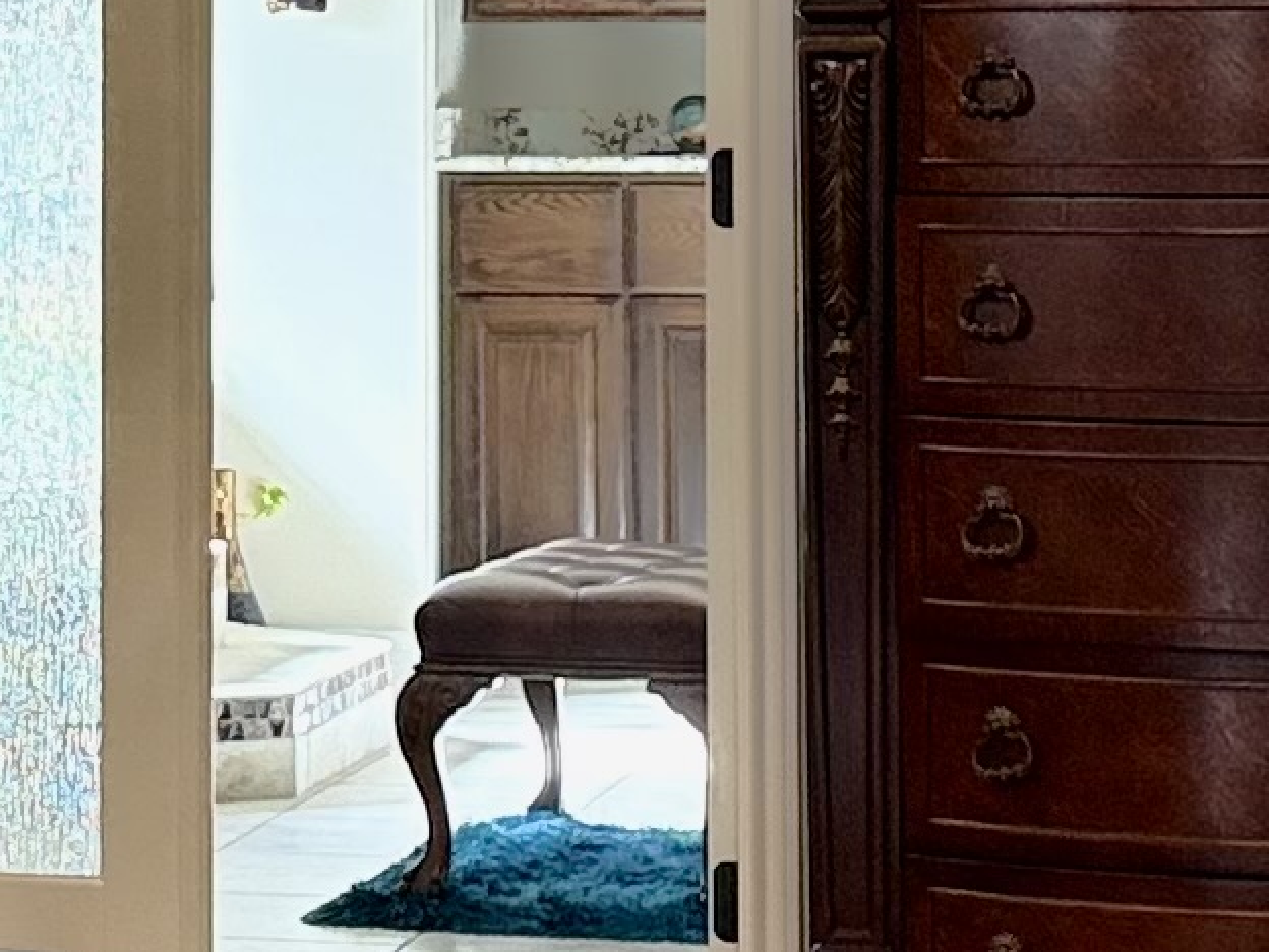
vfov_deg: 9.5
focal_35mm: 155
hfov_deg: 12.5
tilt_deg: +2.2
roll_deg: +0.1
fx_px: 5682
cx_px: -98
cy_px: -59
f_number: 1.78
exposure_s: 1/60
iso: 200
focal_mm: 6.76
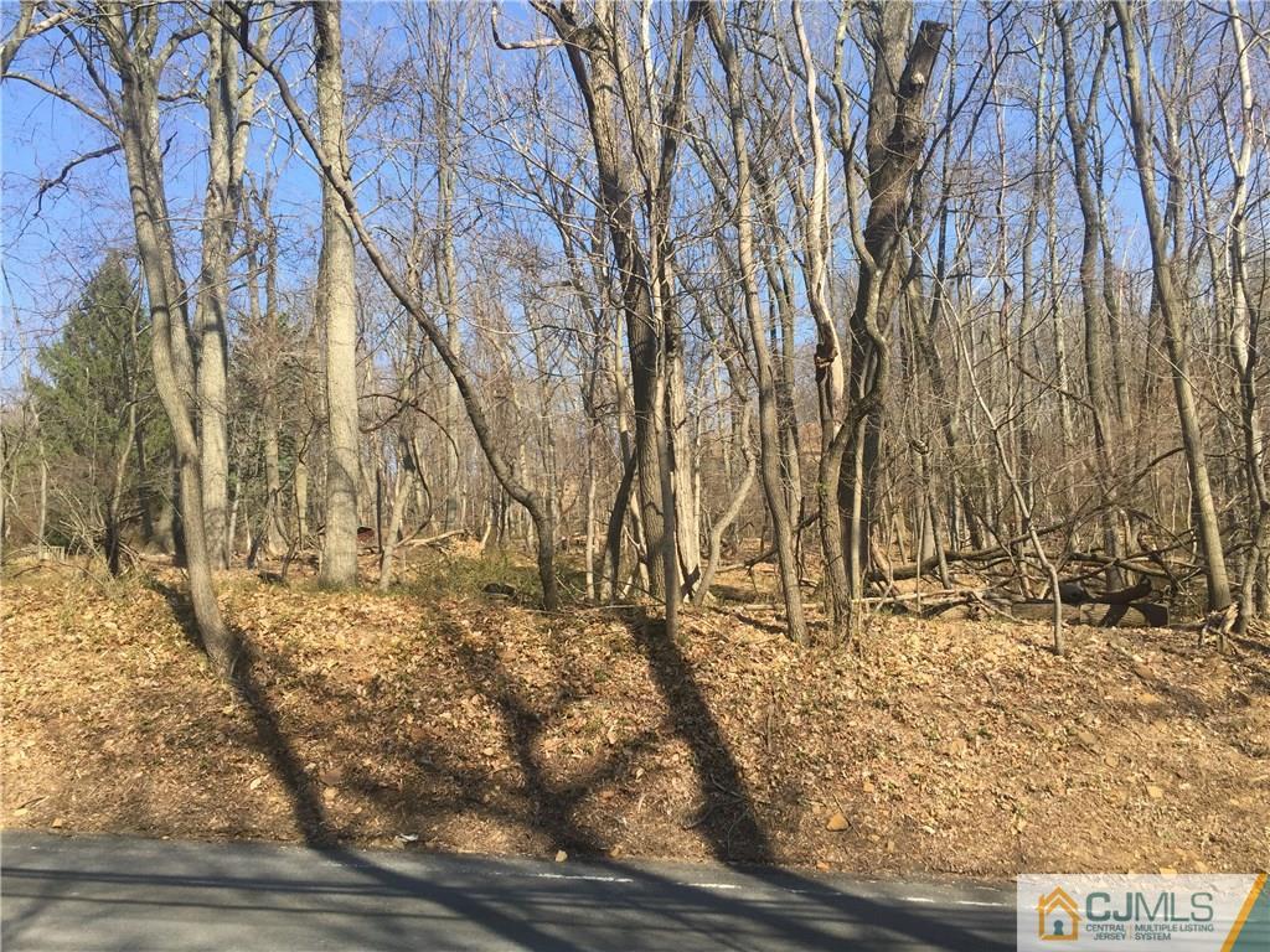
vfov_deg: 48.2
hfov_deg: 61.7
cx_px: 635
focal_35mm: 29
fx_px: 1064
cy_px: 476
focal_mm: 4.15
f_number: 2.2
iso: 32
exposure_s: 1/860
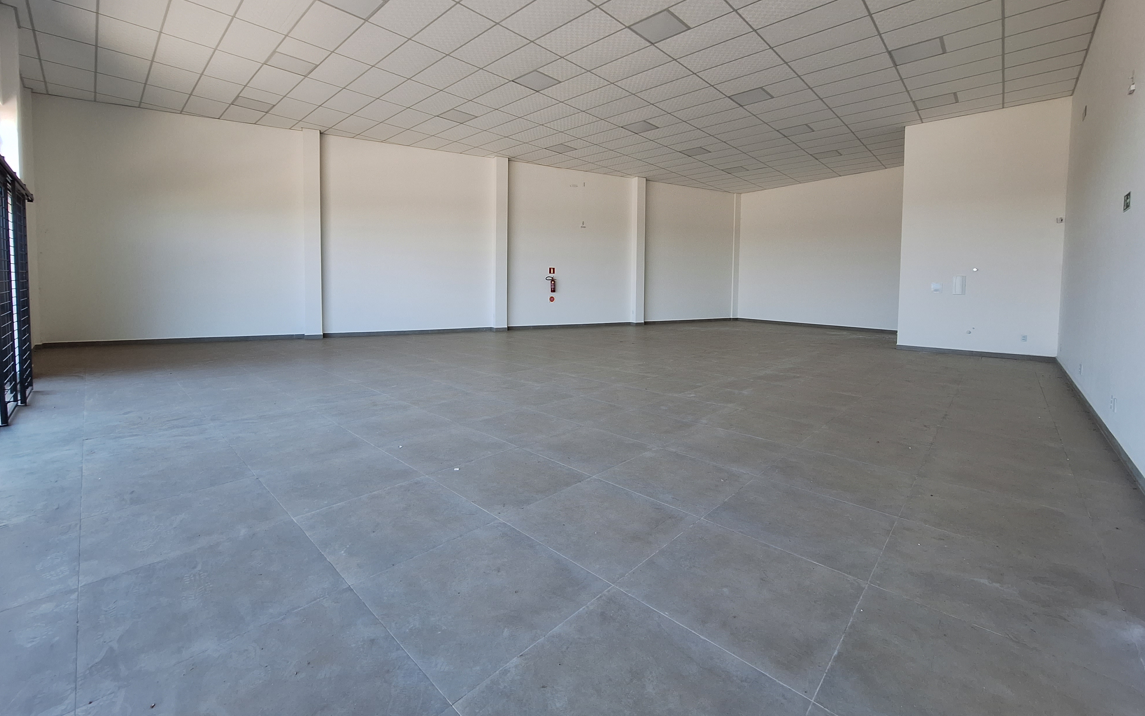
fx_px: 437
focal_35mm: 14
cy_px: 311
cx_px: 575
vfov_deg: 78.3
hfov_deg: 105.3
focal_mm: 1.74
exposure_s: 1/60
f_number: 2.2
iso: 50
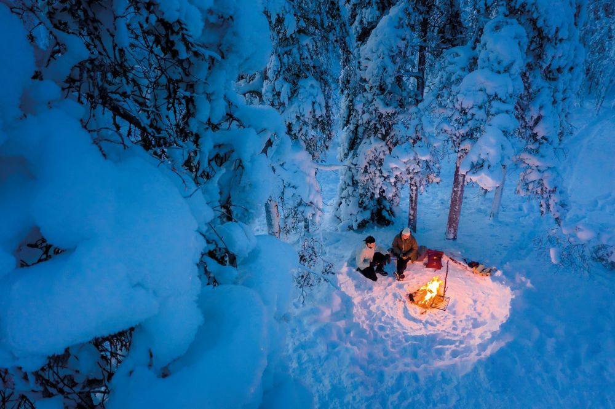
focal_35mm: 28
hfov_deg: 65.5
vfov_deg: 46.4
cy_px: 204
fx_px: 478
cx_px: 308
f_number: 2.8
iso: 400
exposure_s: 1/50
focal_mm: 10.26
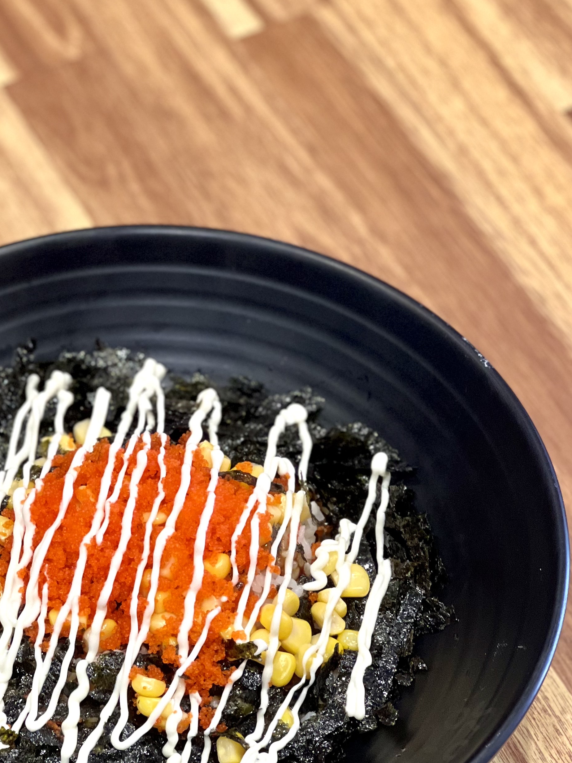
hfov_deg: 11.8
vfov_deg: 15.6
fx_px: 2776
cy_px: 490
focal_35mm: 126
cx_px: 189
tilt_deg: -51.4
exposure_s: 1/60
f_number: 2.8
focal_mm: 9
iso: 160
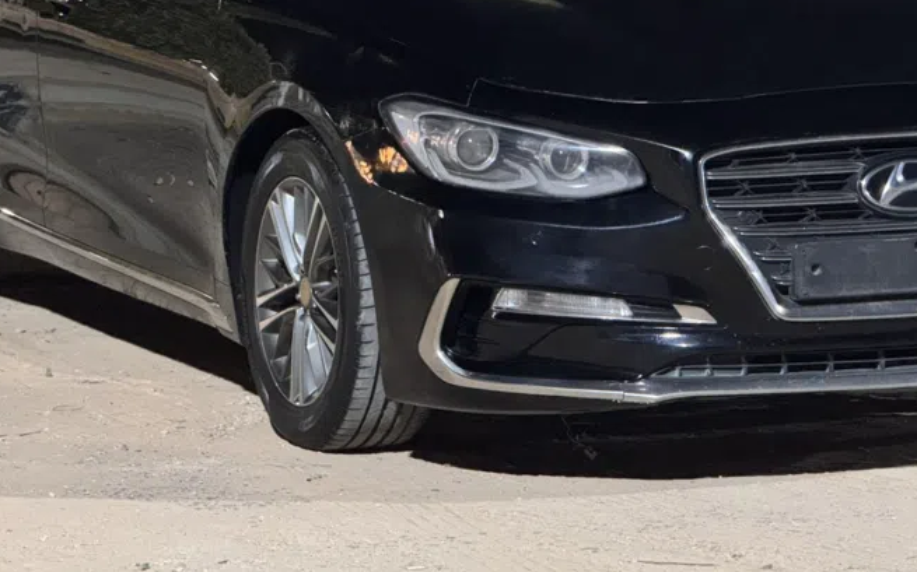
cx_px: 589
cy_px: 109
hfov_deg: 10.5
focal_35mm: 199
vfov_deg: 6.6
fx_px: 4972
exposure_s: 1/25
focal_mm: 15.66
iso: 1250
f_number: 2.8
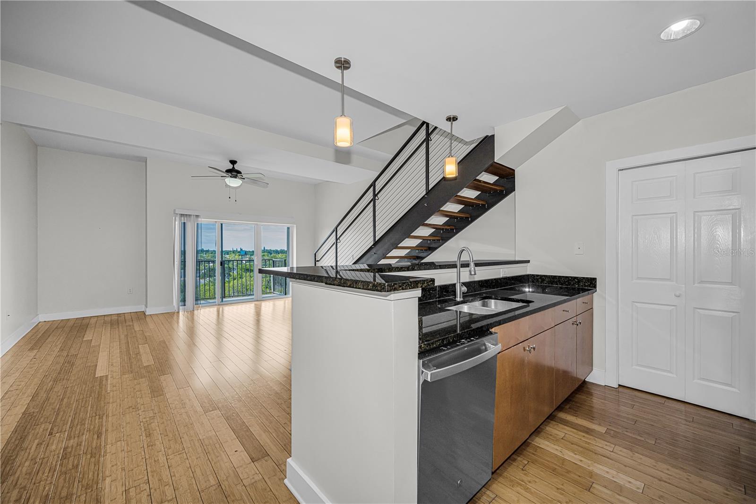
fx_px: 294
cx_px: 378
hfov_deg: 104.3
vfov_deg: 81.2
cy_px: 252
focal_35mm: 14
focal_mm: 14
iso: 160
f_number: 8
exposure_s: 1/80
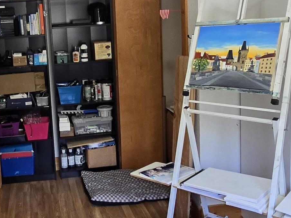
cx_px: 81
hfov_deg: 42.8
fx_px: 361
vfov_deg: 33.5
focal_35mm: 43
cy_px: 87
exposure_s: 1/60
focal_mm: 2.2
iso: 160
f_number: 2.2
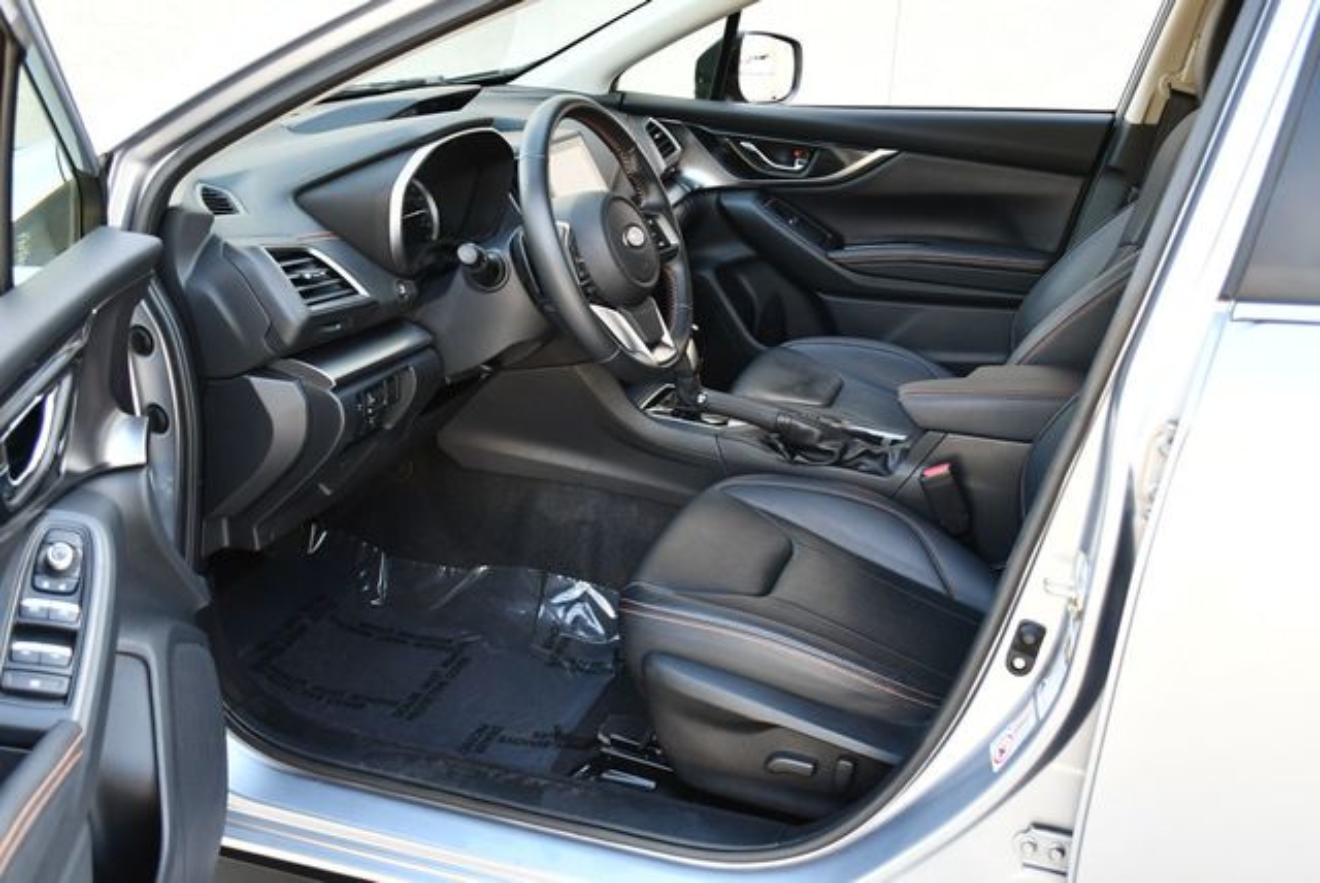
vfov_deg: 36.9
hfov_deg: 53.1
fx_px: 1321
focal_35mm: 36
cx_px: 660
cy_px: 442
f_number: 3.5
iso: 560
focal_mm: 18
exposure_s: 1/250
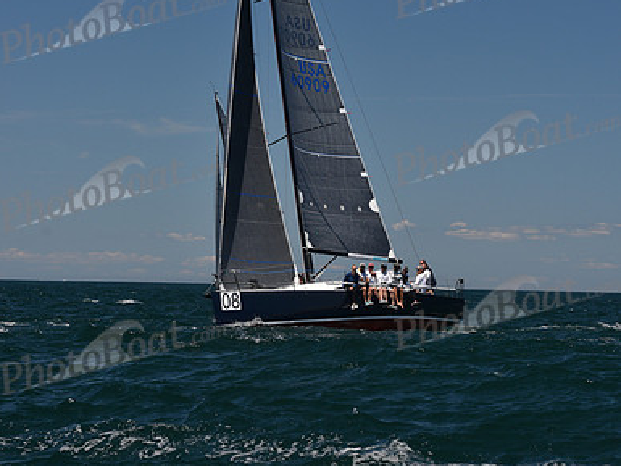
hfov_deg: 13.9
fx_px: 2548
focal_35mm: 142
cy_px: 84
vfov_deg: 10.4
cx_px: 310
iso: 250
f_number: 7.1
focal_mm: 98
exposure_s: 1/800
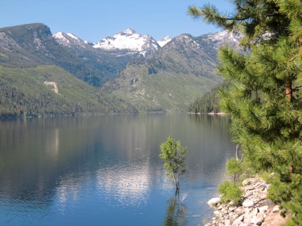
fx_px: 480
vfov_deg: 26.6
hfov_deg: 34.9
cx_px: 151
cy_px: 113
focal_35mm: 55
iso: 64
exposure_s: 1/400
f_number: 4.2
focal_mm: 9.8
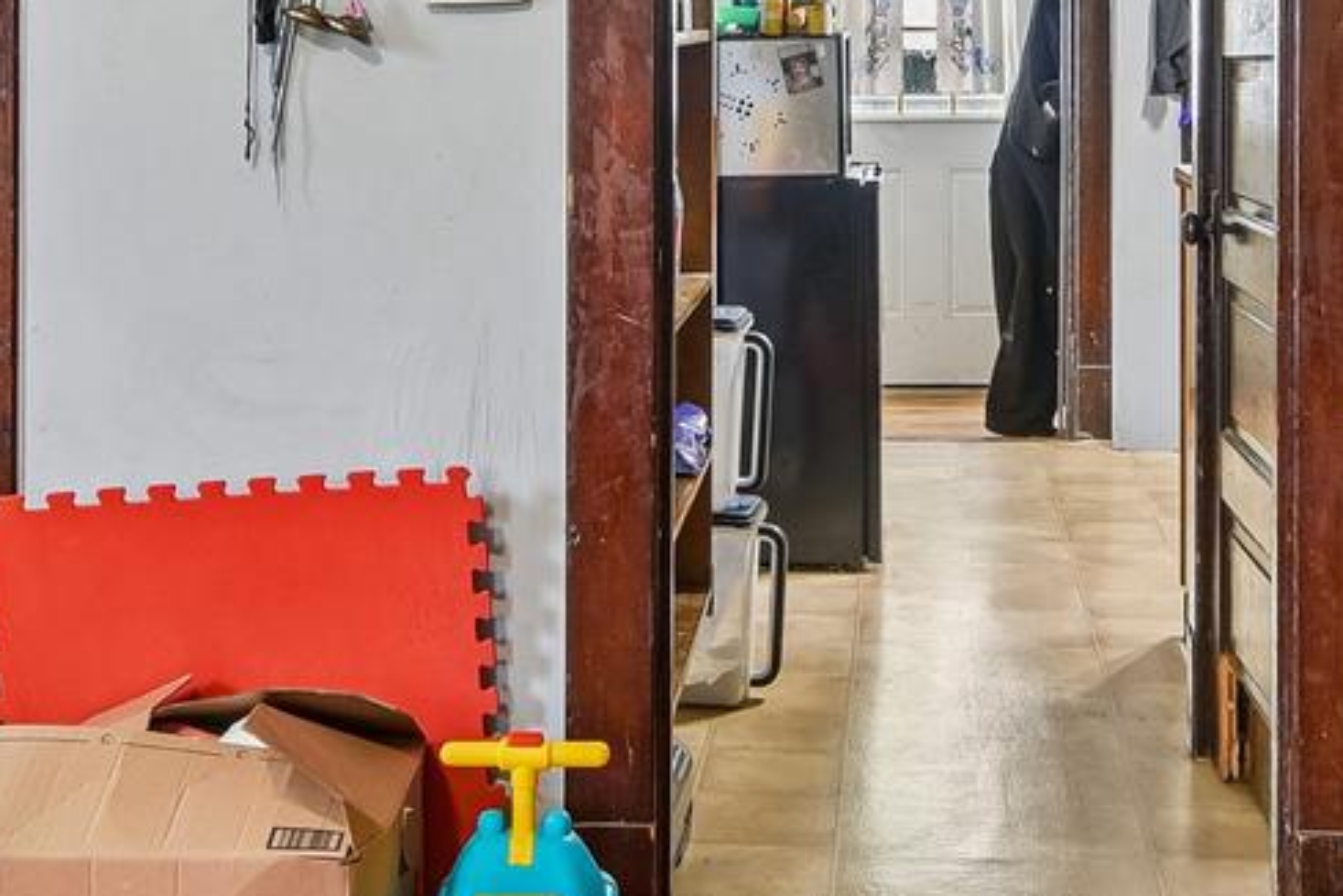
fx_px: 2499
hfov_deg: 29.9
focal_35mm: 67
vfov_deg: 19.8
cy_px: 21
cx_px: 849
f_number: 8
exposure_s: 1/3.33
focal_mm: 16
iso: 400
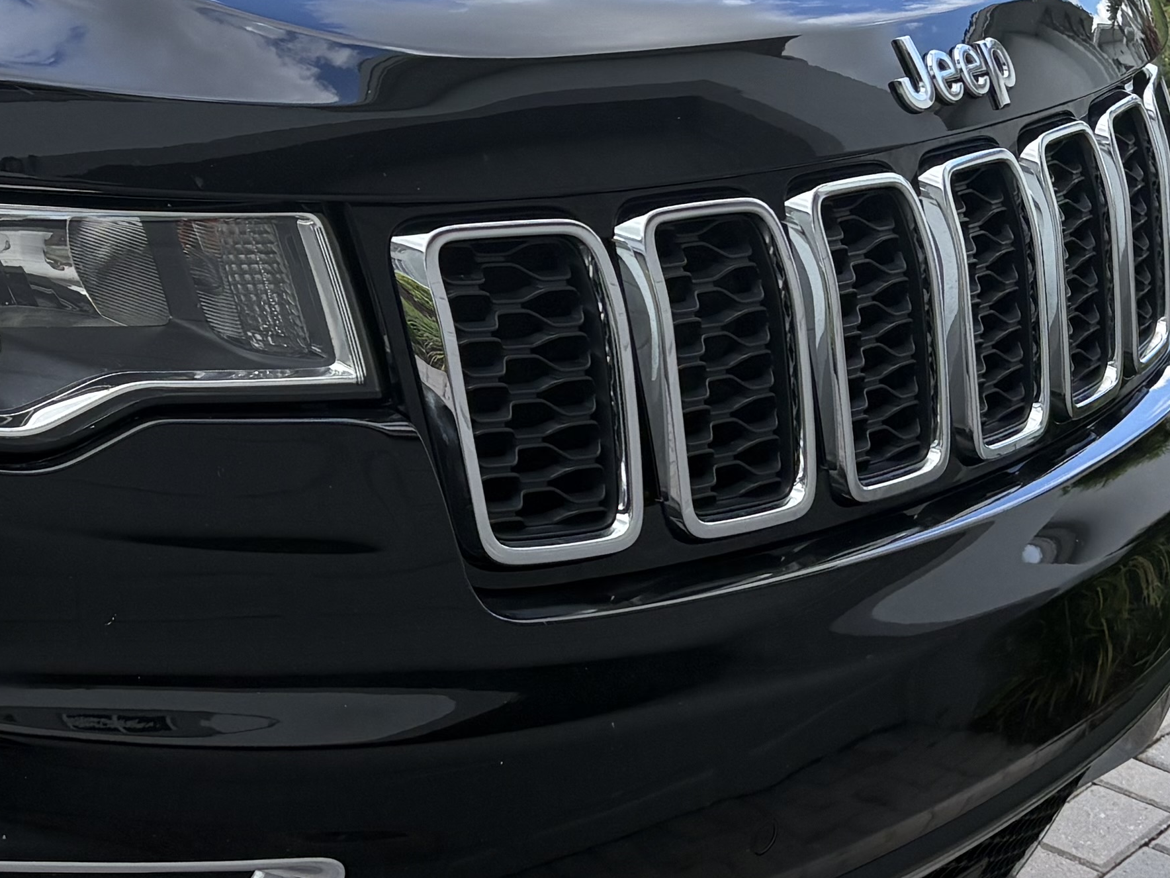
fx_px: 2839
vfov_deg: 17.3
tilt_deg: -13.8
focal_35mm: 84
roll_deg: -8.3
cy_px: 88
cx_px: 178
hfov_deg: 22.8
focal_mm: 5.96
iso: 64
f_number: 1.6
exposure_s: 1/1484
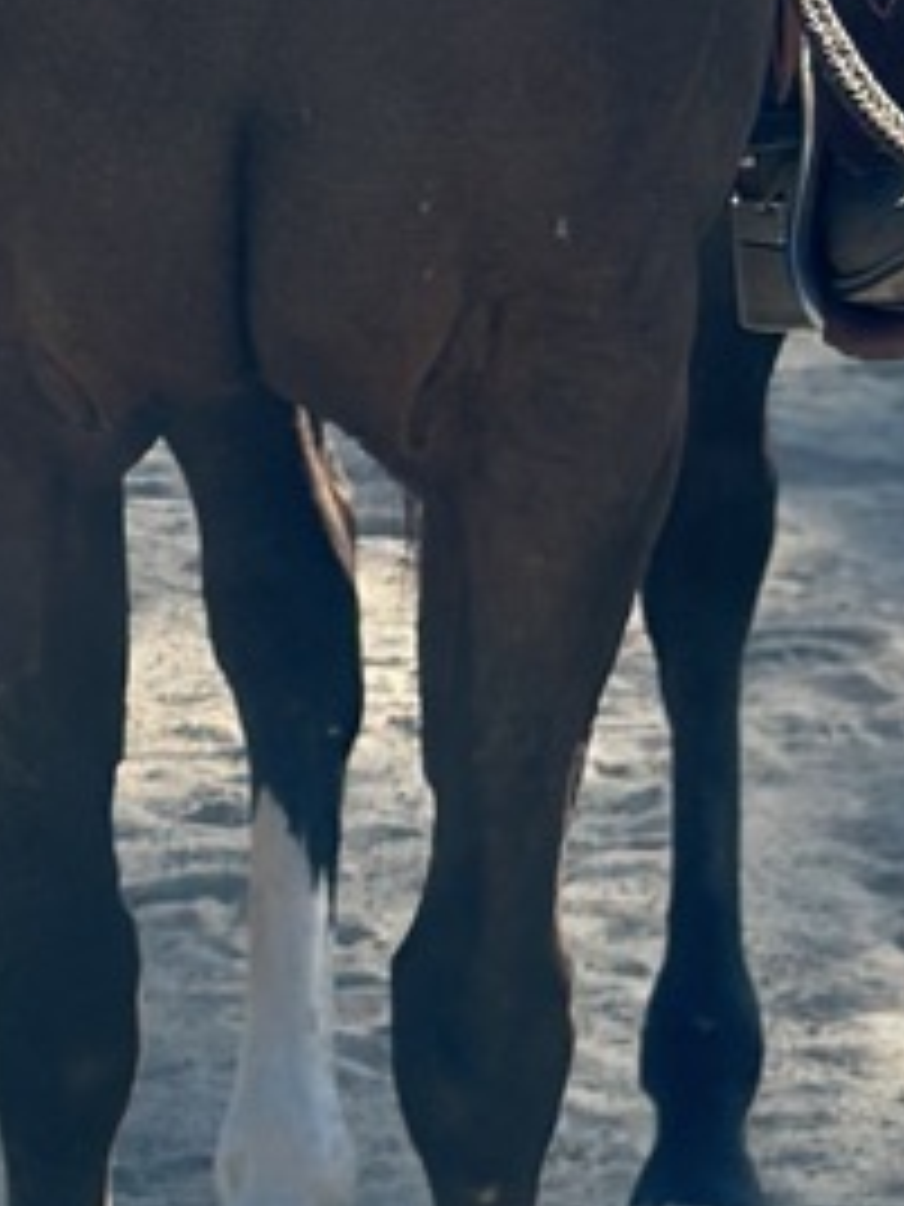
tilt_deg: +2.8
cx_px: 1273
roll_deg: +0.7
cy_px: -1260
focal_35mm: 215
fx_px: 7486
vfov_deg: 8.7
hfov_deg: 6.8
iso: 100
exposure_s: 1/2358
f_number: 1.78
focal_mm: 6.86
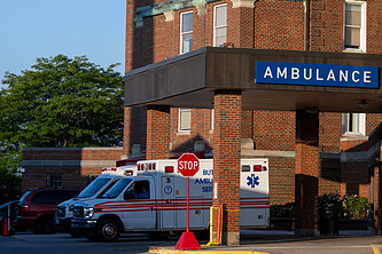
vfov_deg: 9.3
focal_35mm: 148
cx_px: 249
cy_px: 83
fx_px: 1570
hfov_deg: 13.9
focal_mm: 85
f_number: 5.6
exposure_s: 1/640
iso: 200
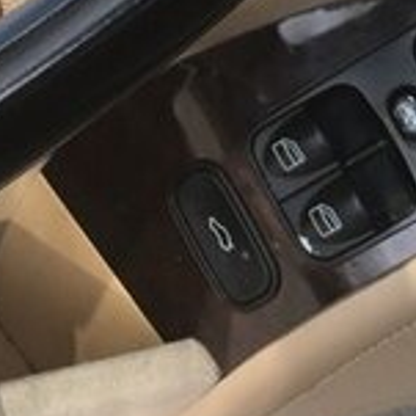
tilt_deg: -44.6
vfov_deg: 14.8
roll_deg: -24.1
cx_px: 141
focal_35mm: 112
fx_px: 1523
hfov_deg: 15.5
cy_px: -145
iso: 25
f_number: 2.2
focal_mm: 4.15
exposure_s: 1/610
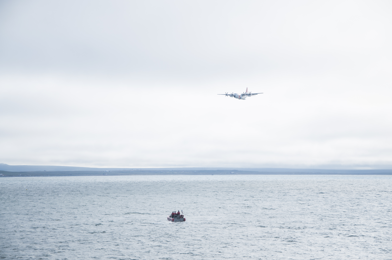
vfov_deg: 13.0
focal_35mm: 105
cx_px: 196
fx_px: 1142
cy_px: 130
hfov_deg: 19.5
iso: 200
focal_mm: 70
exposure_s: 1/1250
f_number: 6.3
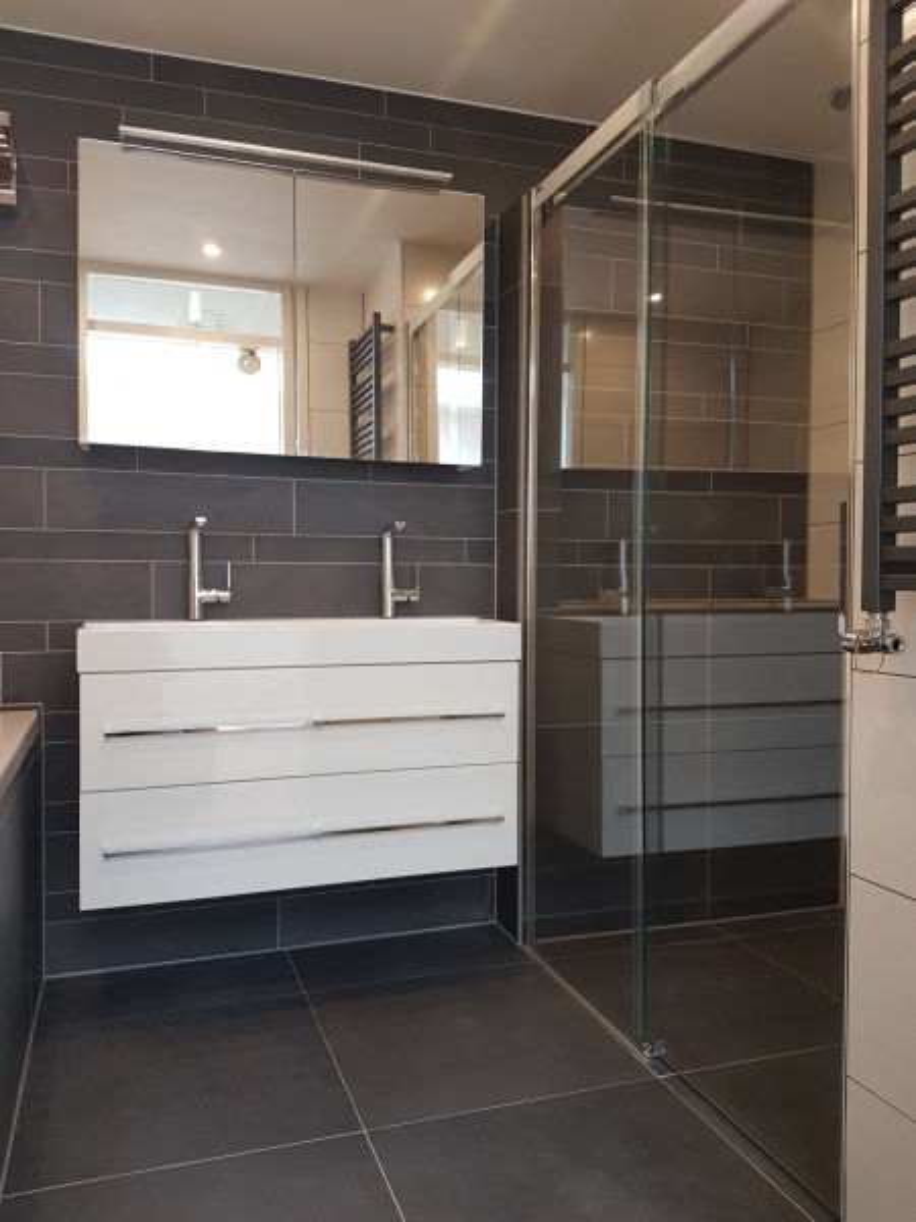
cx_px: 458
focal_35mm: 26
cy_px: 611
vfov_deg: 67.3
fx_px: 917
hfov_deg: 53.1
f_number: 1.7
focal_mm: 4.2
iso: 80
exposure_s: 1/50
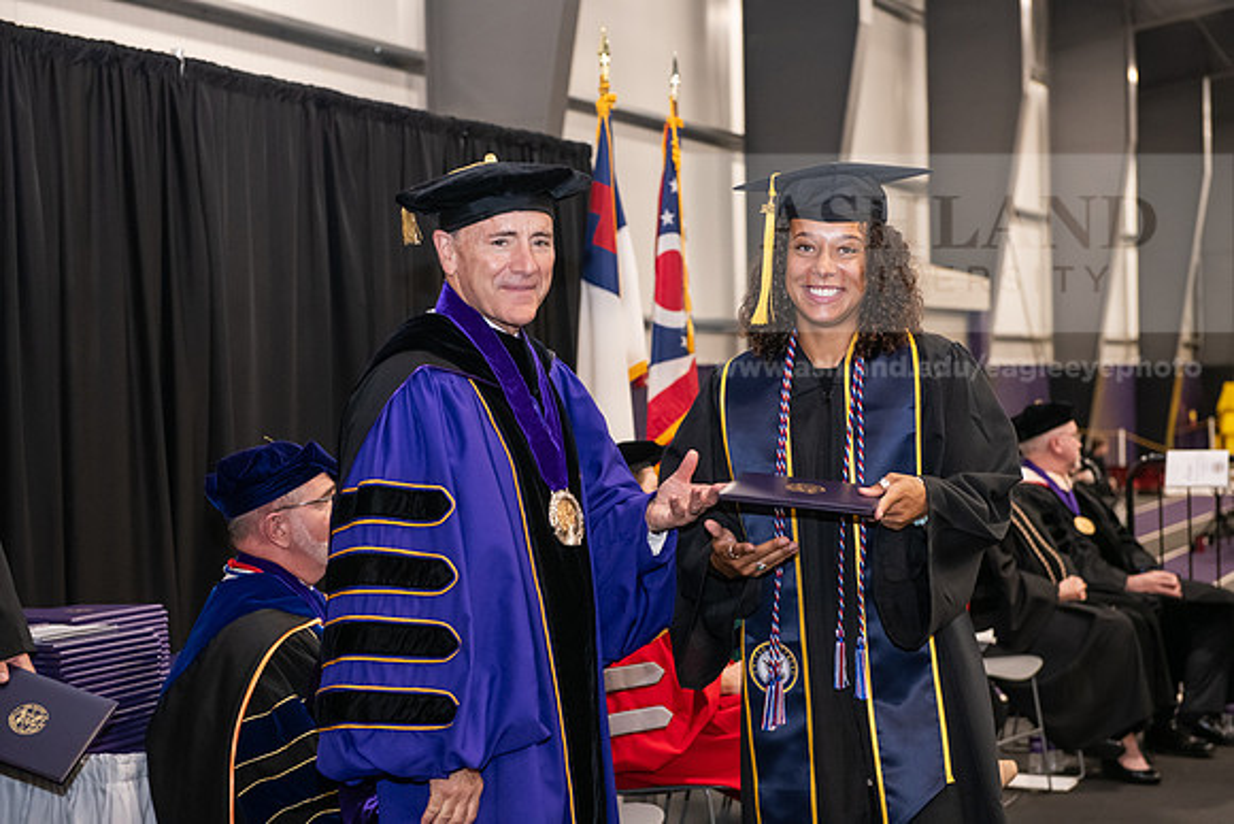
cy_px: 412
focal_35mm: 70
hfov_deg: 28.8
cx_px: 617
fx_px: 2400
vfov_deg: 19.5
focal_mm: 70
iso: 2500
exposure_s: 1/125
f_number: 5
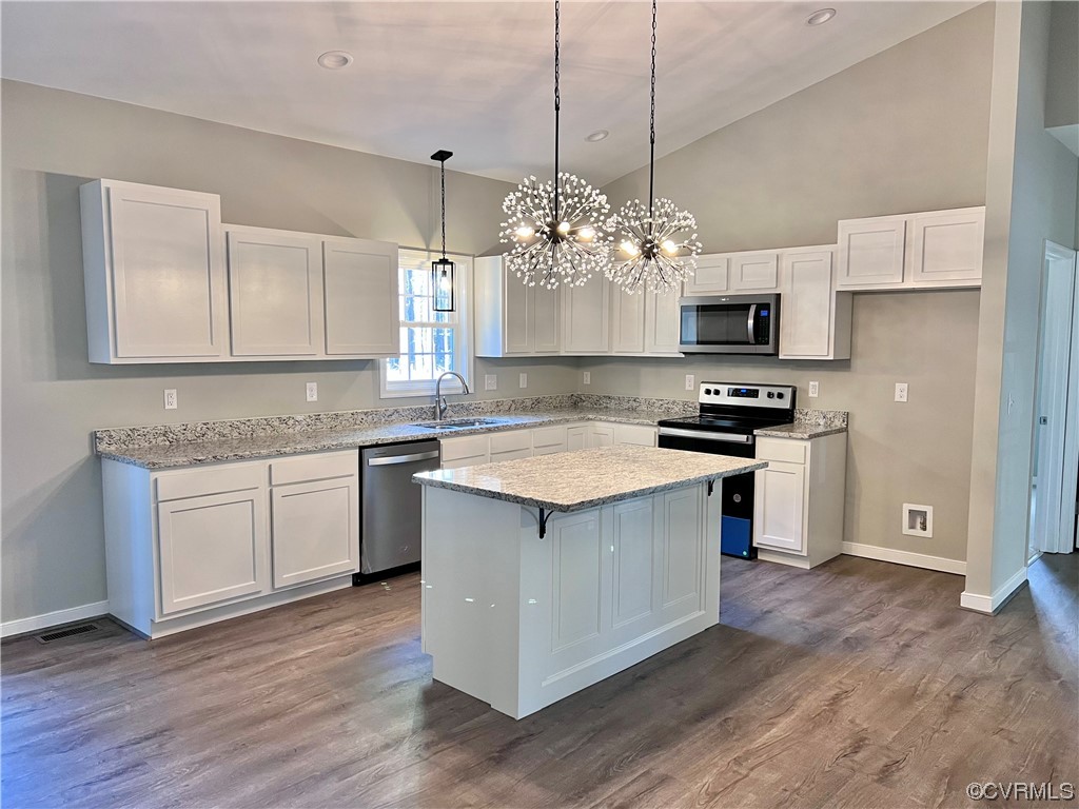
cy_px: 404
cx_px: 540
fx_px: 810
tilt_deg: -6.2
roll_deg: +0.1
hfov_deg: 67.3
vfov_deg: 53.1
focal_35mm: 26
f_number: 1.5
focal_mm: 5.7
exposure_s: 1/60
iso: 125
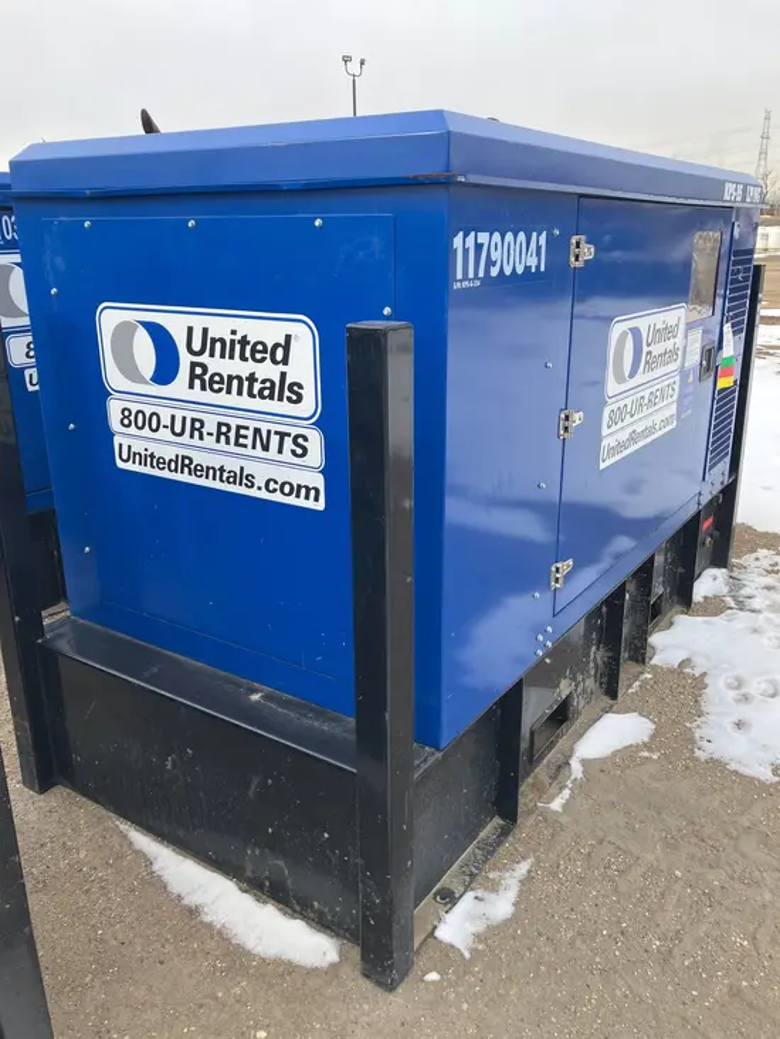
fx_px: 841
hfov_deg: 49.8
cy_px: 520
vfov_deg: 63.4
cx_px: 390
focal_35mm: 28
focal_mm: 3.99
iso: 32
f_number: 1.8
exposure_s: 1/392
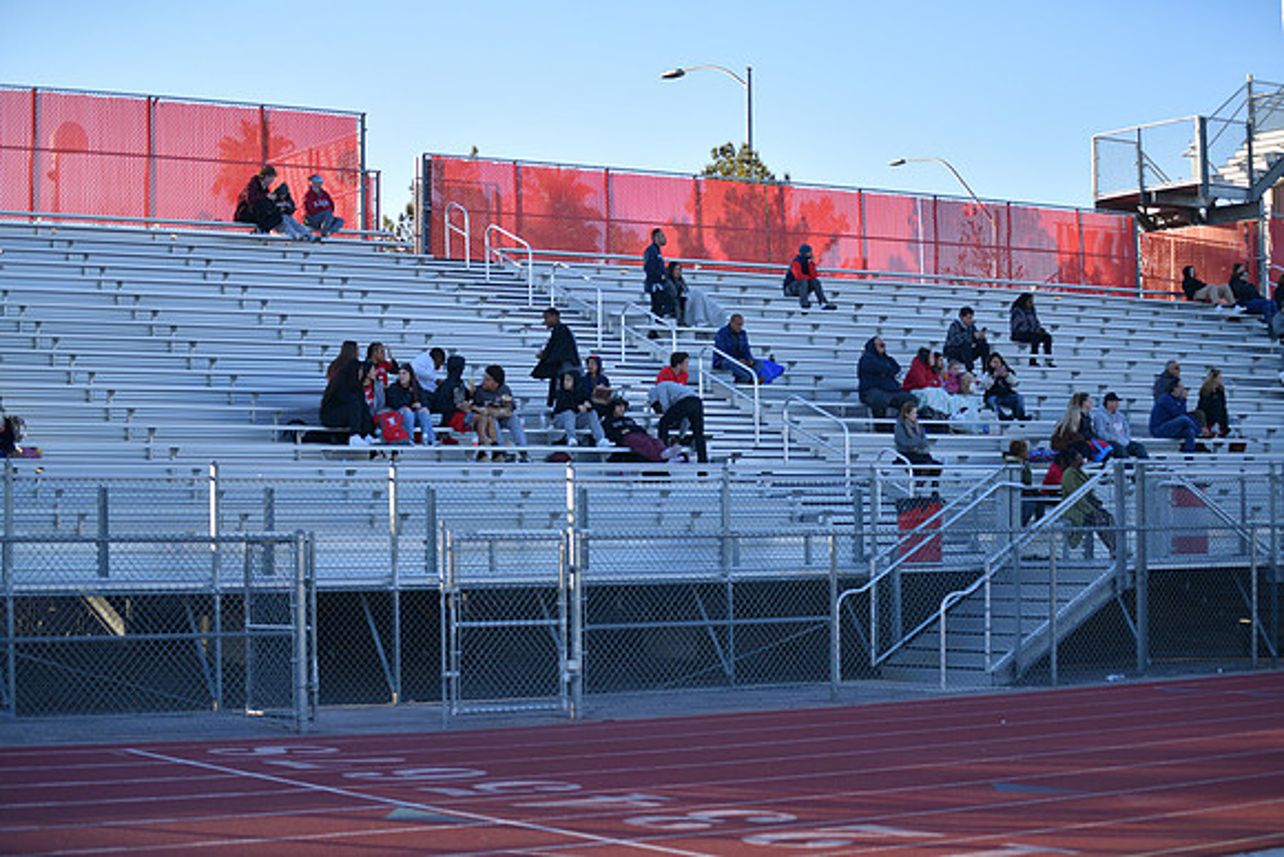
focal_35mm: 70
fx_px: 2497
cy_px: 428
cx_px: 642
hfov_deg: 28.8
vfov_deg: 19.5
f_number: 2.8
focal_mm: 70
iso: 250
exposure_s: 1/1600
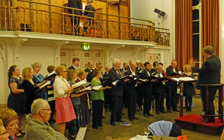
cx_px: 112
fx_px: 207
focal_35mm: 34
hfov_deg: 56.7
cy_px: 68
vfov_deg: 37.2
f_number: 3
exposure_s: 1/13
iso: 800
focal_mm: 5.6
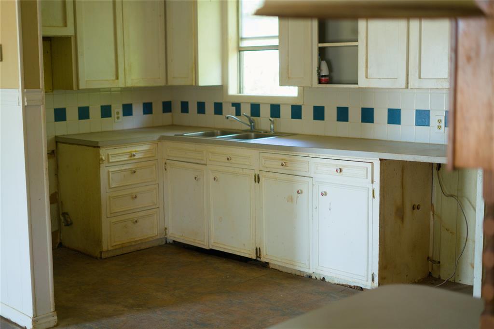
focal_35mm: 50
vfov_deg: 27.0
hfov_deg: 39.6
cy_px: 164
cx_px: 247
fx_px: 686
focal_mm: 50
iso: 1000
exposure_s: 1/200
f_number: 1.8
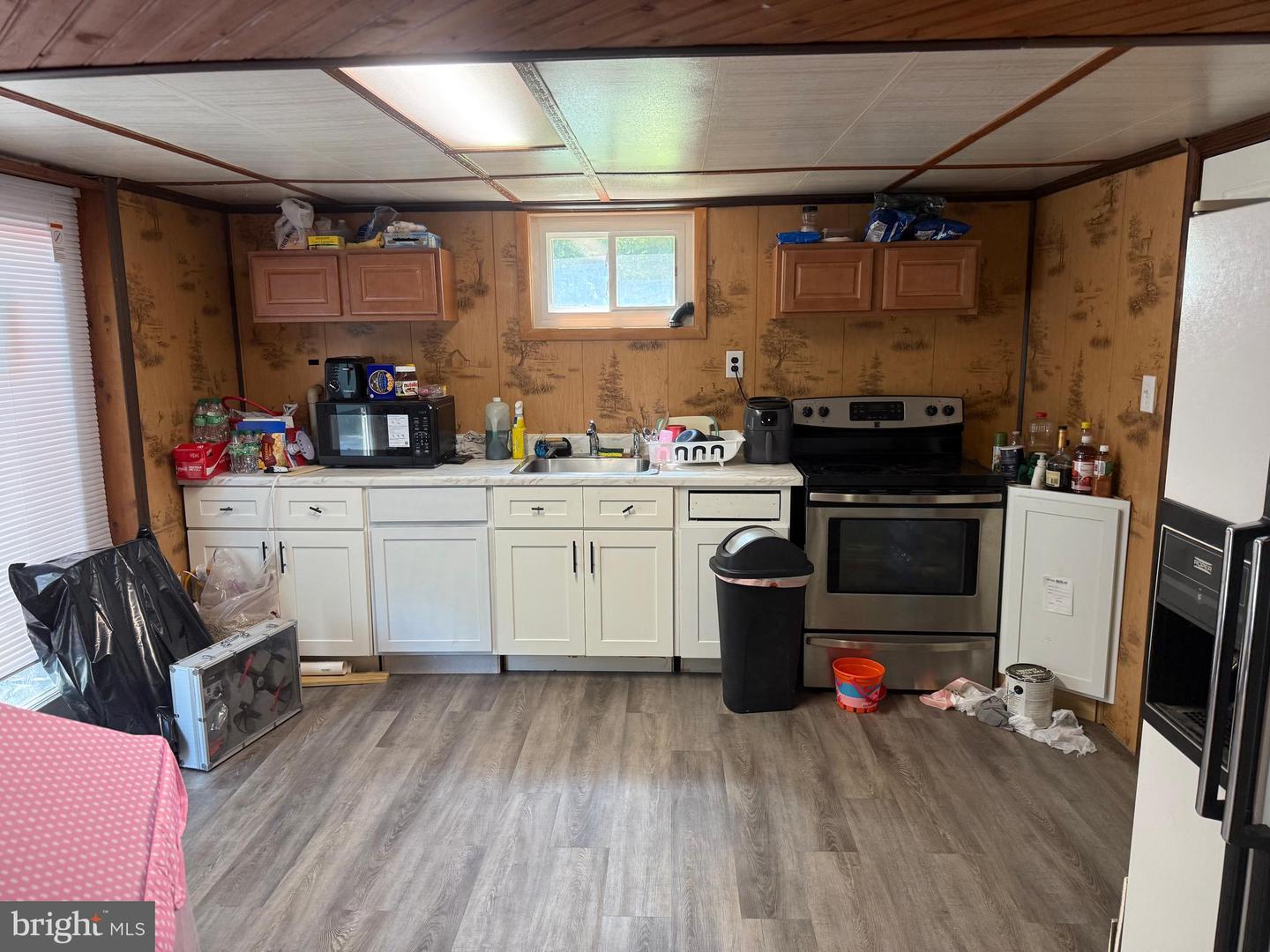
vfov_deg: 56.8
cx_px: 635
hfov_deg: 71.6
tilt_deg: -10.4
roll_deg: +1.4
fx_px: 881
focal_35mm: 24
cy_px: 476
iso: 200
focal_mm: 6.76
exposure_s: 1/60
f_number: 1.78
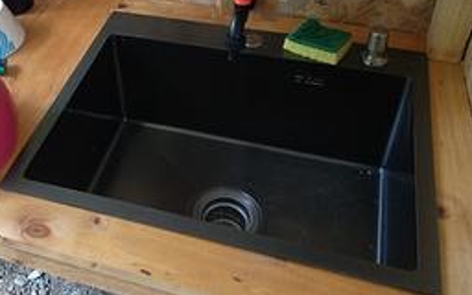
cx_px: 132
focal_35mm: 46
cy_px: 33
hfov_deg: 42.5
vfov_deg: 27.1
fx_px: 592
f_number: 2.2
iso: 400
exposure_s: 1/50
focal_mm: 3.81
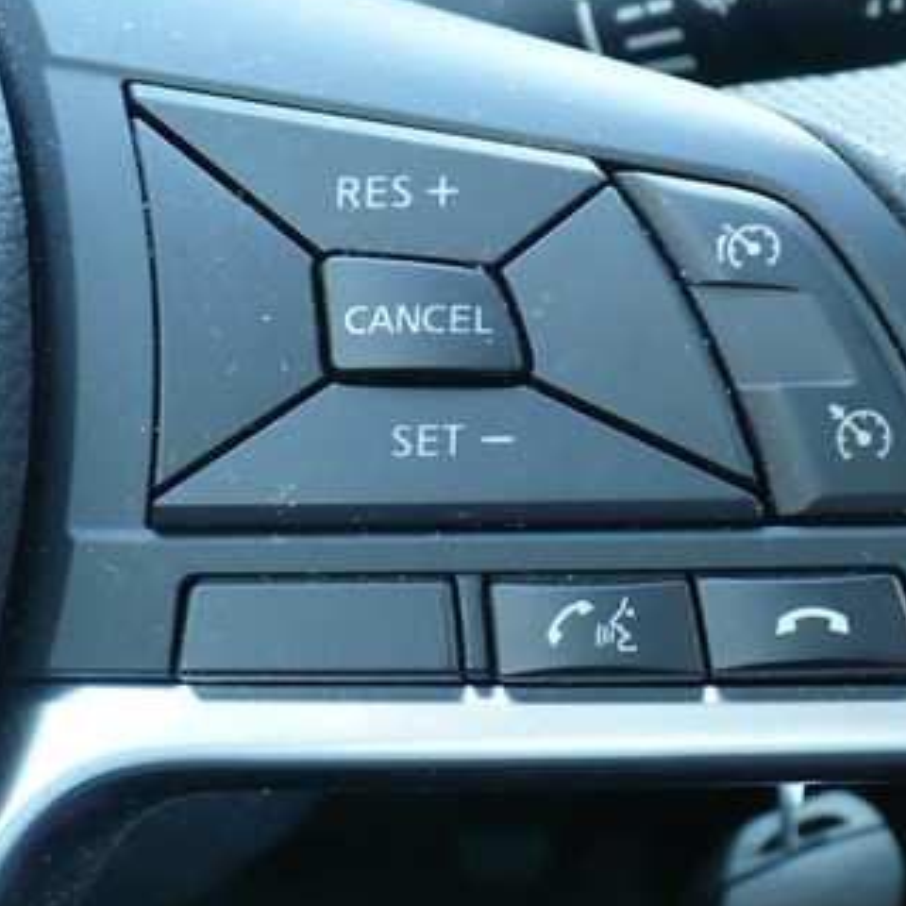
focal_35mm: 76
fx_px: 2250
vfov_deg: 22.7
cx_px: 572
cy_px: 326
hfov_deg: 22.7
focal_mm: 6.1
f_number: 2.8
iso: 200
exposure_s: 1/30
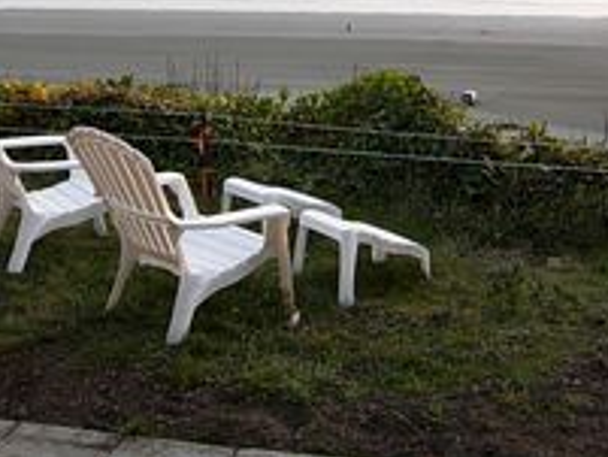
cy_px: 45
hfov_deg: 29.3
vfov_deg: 21.8
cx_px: 263
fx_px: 1160
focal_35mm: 66
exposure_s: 1/87.9
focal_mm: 7.5
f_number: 3.4
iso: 50
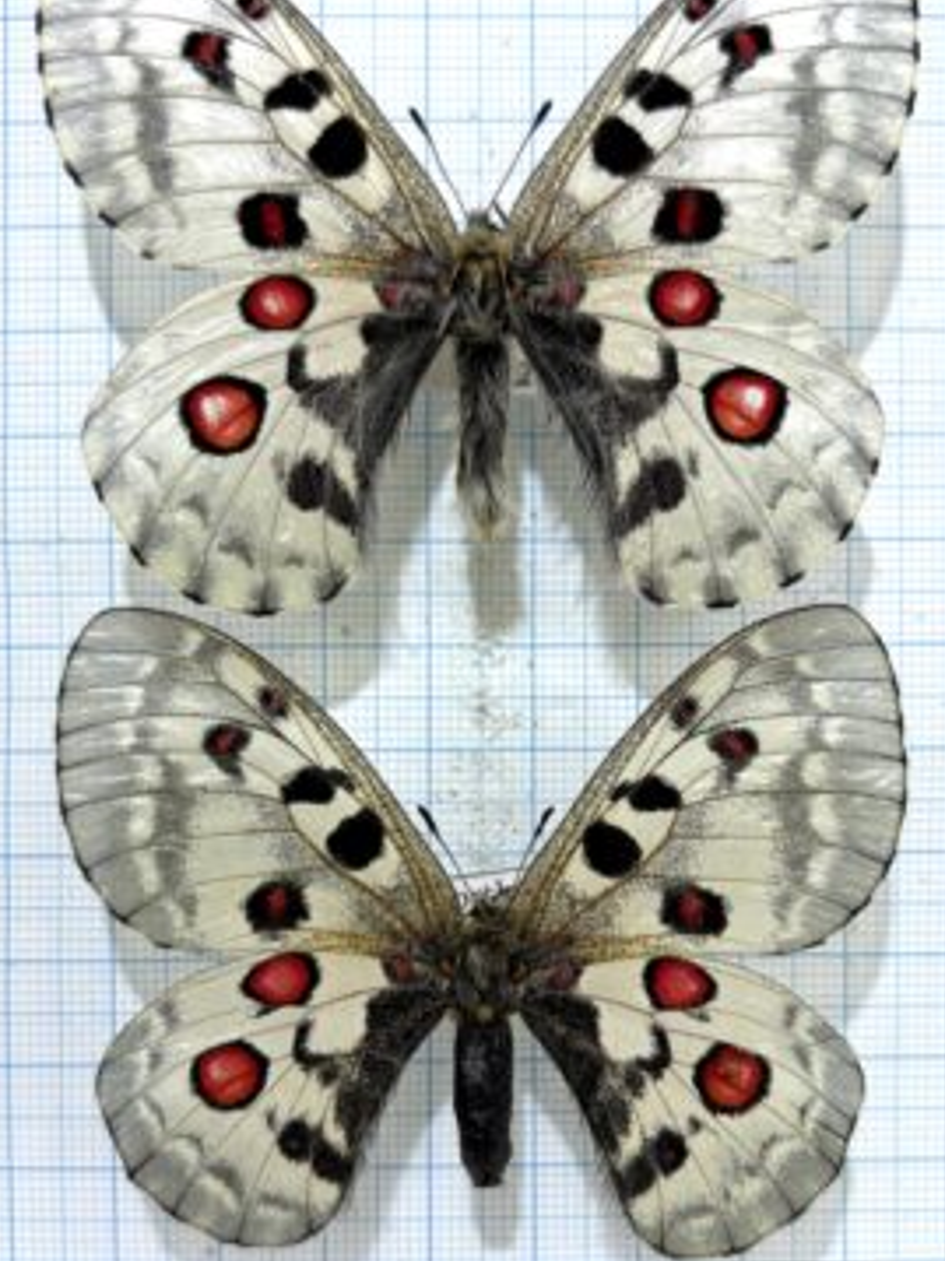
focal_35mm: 29
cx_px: 474
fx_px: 1056
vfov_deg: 61.6
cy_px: 569
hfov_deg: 48.2
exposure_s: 1/693
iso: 50
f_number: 1.6
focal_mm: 5.96
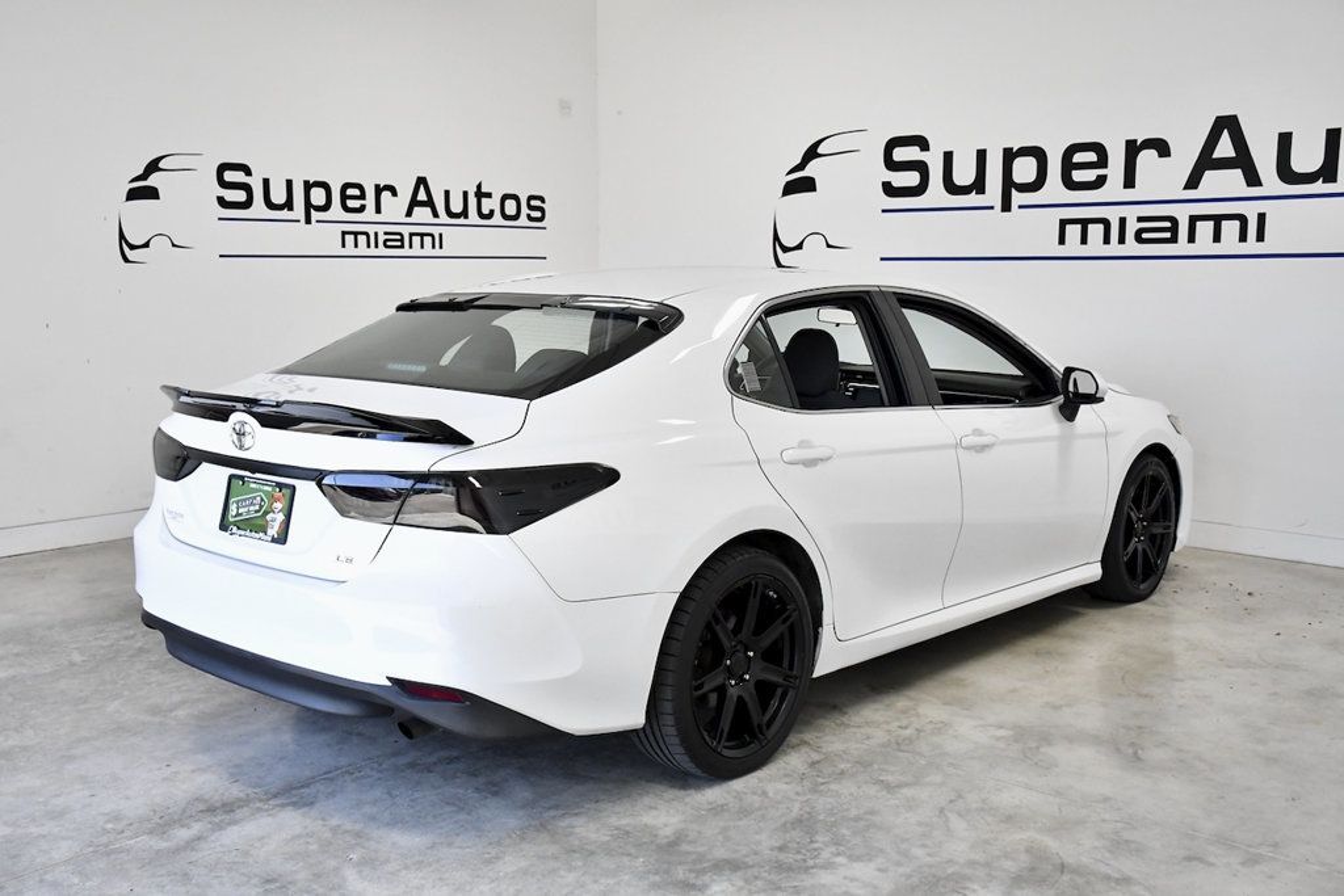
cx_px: 672
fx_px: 1344
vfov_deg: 36.9
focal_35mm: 36
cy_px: 448
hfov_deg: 53.1
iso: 2500
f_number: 5.6
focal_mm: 24
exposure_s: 1/1250
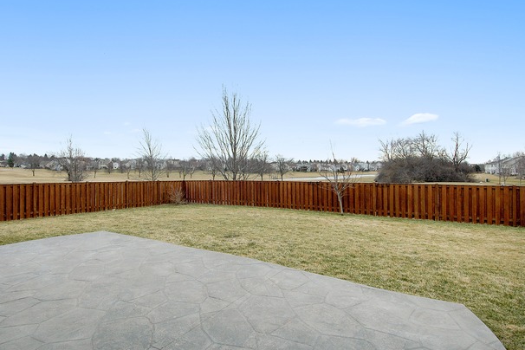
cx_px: 250
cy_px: 175
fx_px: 277
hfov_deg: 86.8
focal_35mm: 19
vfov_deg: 64.6
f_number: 8
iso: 800
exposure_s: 1/800
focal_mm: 12
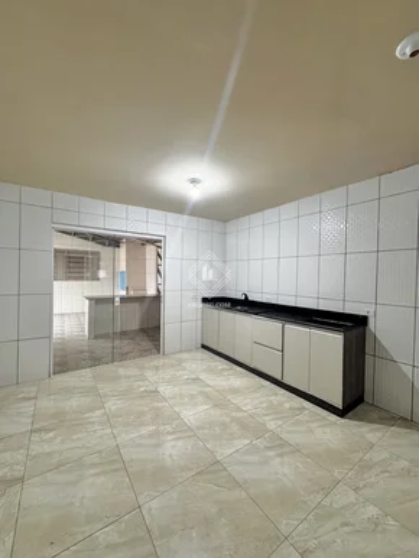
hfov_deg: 85.7
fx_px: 226
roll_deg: -0.6
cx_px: 210
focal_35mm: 14
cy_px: 279
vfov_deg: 102.0
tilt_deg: -0.6
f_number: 2.2
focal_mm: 2.22
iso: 320
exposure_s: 1/120
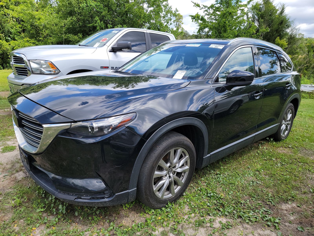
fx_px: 218
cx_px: 157
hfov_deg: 71.6
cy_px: 118
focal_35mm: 24
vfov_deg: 56.8
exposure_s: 1/404
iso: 50
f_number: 1.8
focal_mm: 6.7
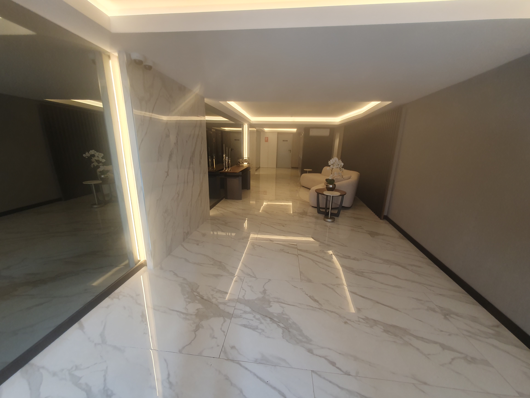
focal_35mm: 13
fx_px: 199
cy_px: 199
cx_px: 265
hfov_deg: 106.2
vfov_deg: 89.9
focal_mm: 1.8
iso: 100
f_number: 2.2
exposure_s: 1/50
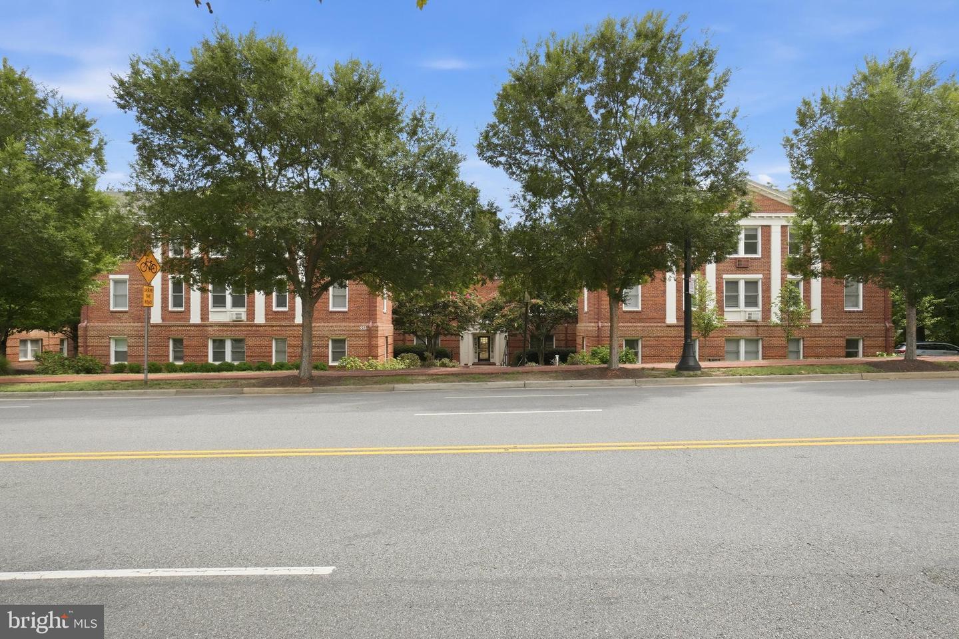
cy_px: 320
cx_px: 480
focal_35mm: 20
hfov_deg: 85.4
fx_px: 519
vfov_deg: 63.2
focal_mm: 13
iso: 200
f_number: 10
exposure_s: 1/200
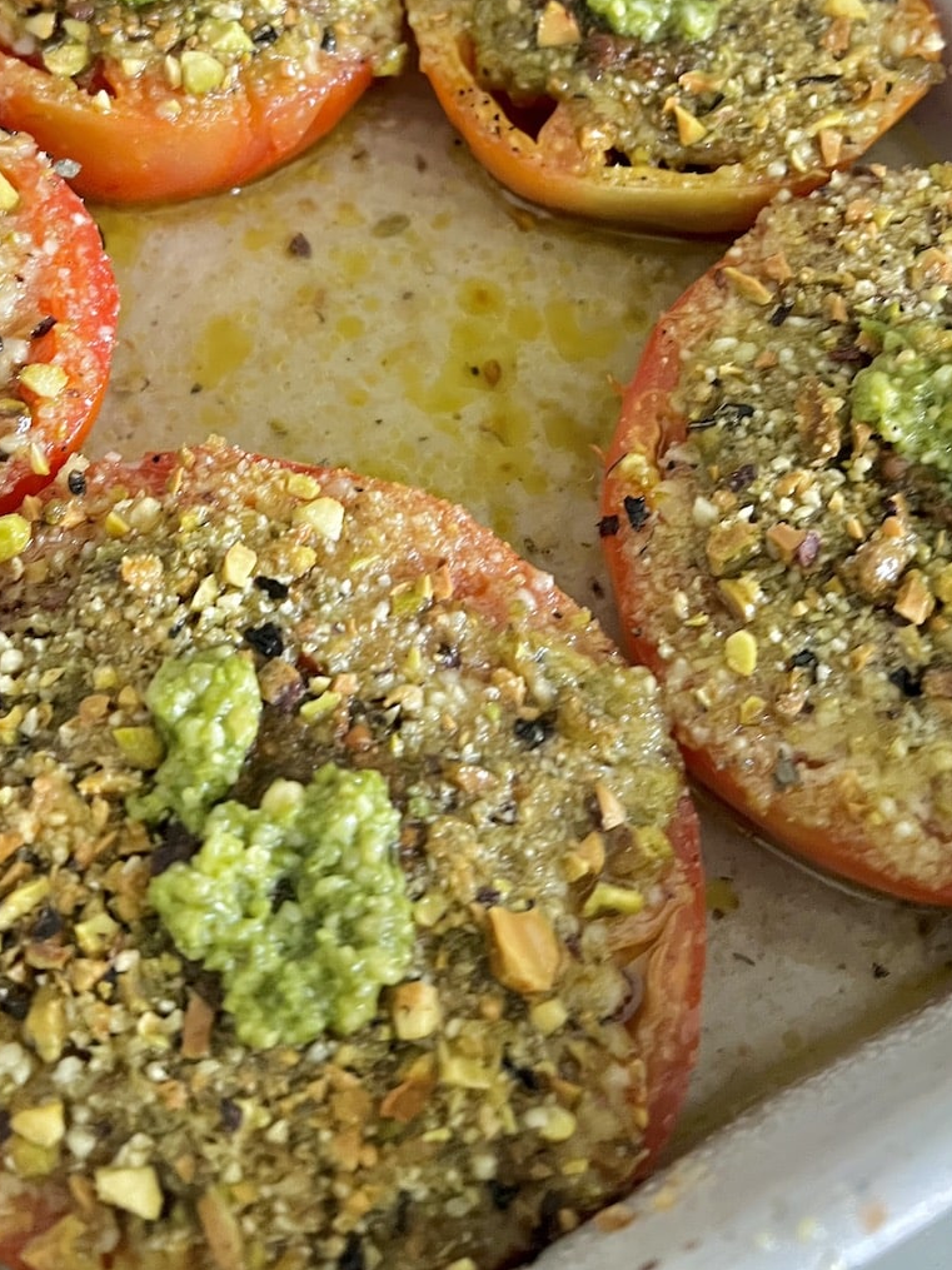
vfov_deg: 44.0
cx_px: 335
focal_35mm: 41
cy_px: 292
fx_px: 1504
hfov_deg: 34.9
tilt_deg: -54.4
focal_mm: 5.7
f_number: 1.5
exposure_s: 1/40
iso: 400
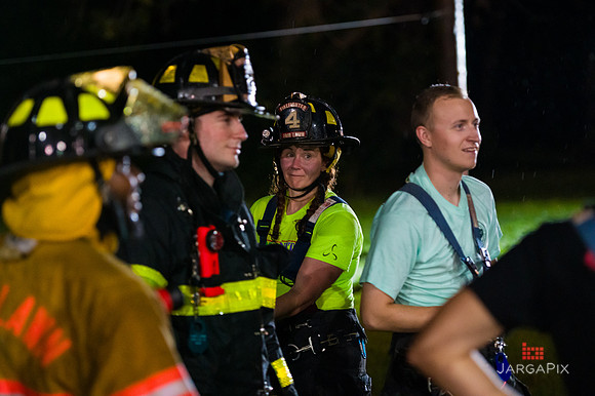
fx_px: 1850
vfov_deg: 12.2
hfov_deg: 18.3
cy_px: 198
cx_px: 298
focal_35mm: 112
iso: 12800
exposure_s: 1/200
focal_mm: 112
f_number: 3.2
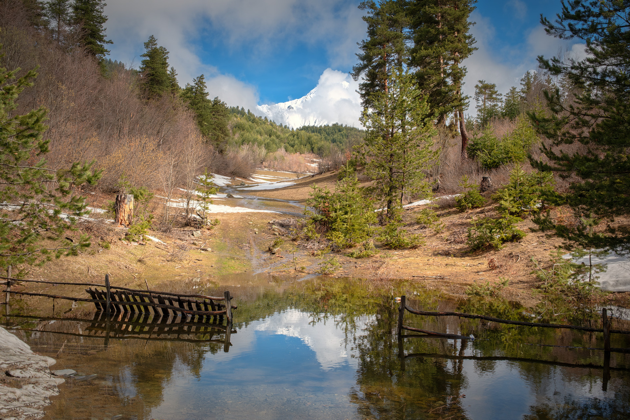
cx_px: 315
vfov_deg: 37.9
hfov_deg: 54.4
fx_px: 612
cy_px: 210
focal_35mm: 35
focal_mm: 23
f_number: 11
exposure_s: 1/240
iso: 500
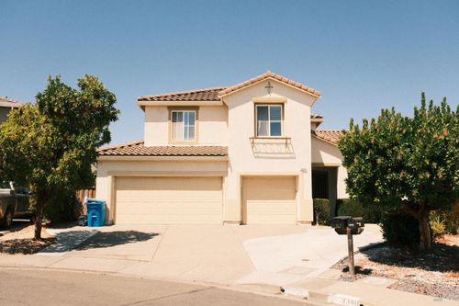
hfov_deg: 57.2
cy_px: 153
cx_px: 230
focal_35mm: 33
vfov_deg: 39.9
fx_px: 421
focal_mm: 22.3
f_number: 8
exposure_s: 1/680
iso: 500
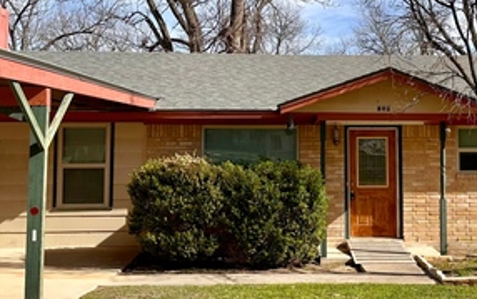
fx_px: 741
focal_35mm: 57
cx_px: 327
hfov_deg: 35.2
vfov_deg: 22.7
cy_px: 119
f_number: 1.78
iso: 80
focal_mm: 6.86
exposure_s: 1/3717
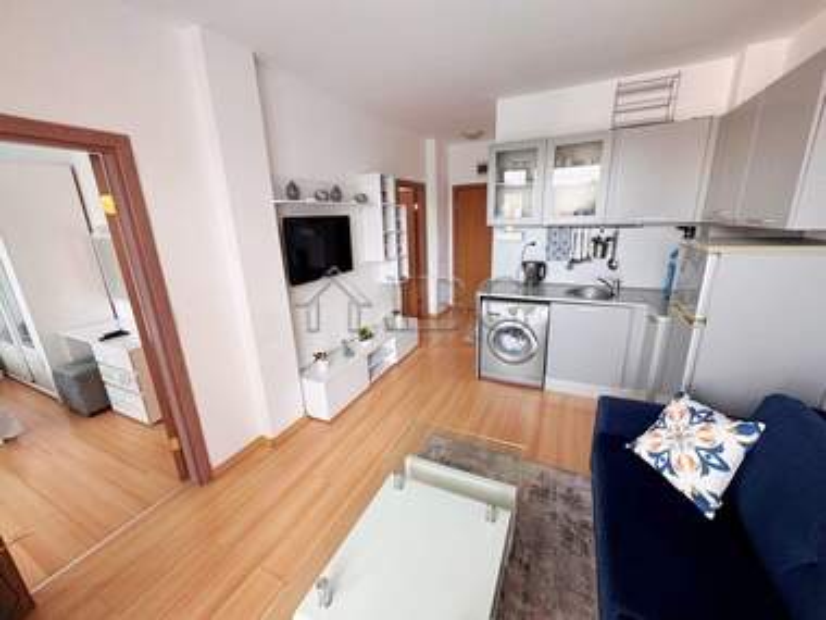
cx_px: 413
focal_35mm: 14
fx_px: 334
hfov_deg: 102.1
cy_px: 310
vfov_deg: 85.7
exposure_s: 1/99
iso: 125
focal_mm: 2.22
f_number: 2.2
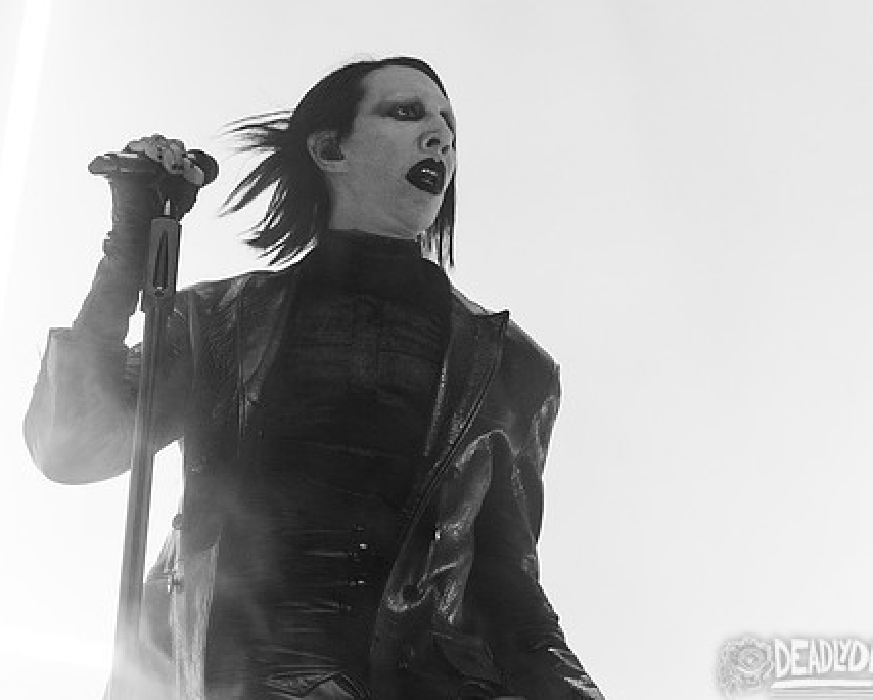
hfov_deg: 16.2
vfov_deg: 13.0
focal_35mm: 118
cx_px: 177
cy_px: 187
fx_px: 3050
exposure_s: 1/640
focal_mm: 70
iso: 1250
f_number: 4
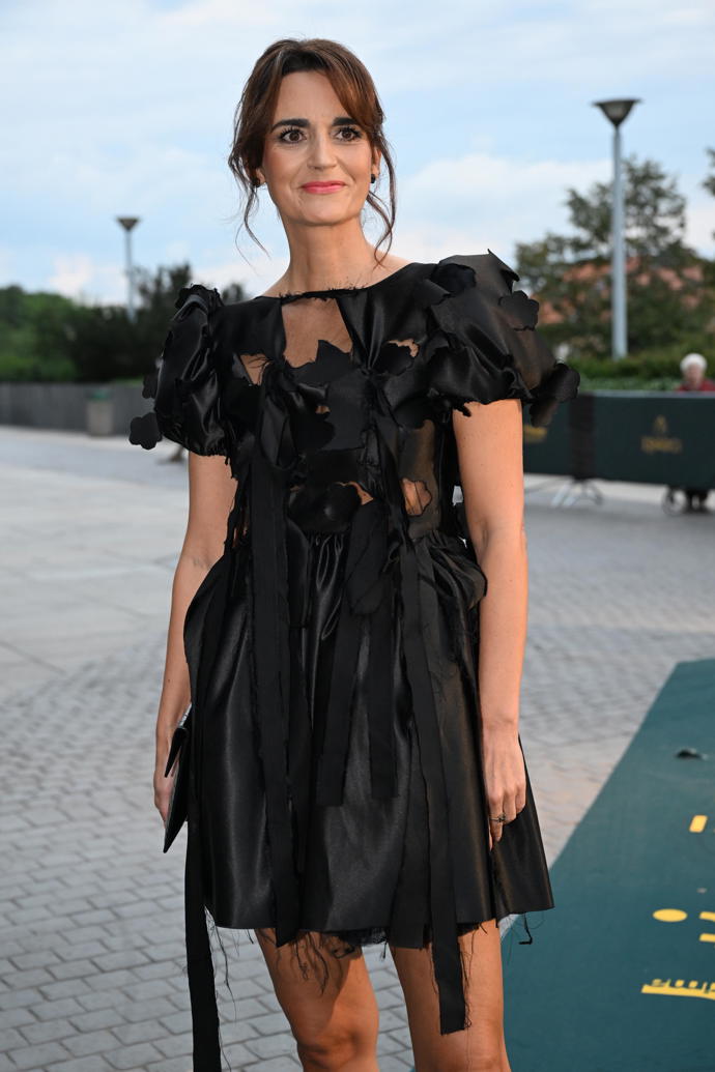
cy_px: 536
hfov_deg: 24.2
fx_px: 1668
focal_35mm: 56
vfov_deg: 35.6
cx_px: 358
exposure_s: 1/400
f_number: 4.5
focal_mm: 56
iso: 2000
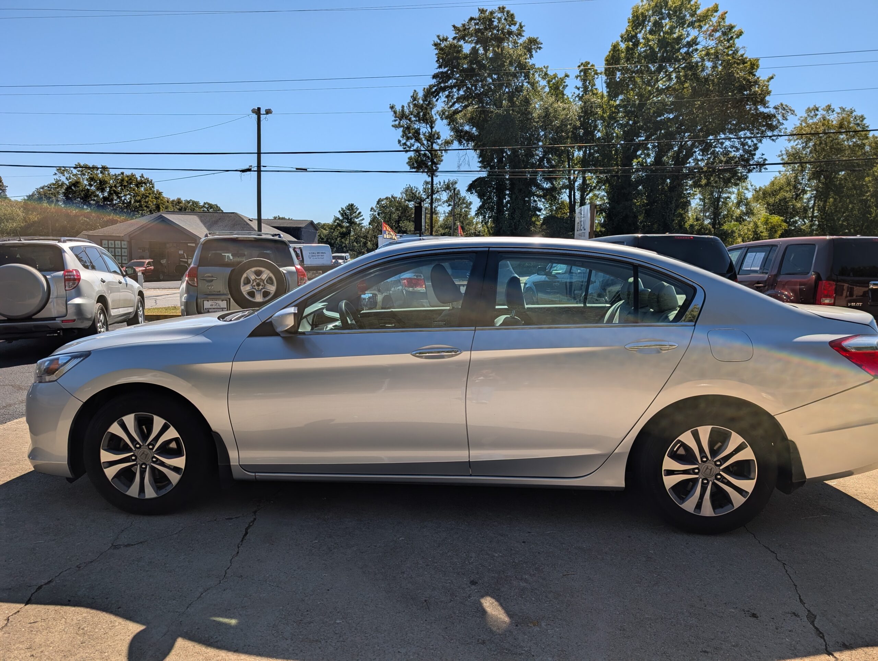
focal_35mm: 24
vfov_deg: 56.9
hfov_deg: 71.5
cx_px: 439
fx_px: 610
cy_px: 330
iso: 20
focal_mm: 6.9
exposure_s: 1/1393
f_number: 1.68
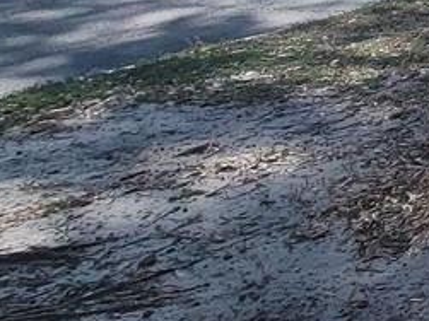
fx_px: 1028
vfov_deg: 15.1
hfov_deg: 13.4
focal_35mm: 83
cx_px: 1135
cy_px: -277
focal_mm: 2.2
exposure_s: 1/1667
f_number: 2.2
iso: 50
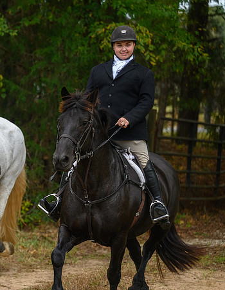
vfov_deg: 9.2
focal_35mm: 213
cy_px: 132
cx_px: -25
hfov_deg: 7.1
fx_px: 1803
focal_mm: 130
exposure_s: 1/1000
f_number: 3.2
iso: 1250
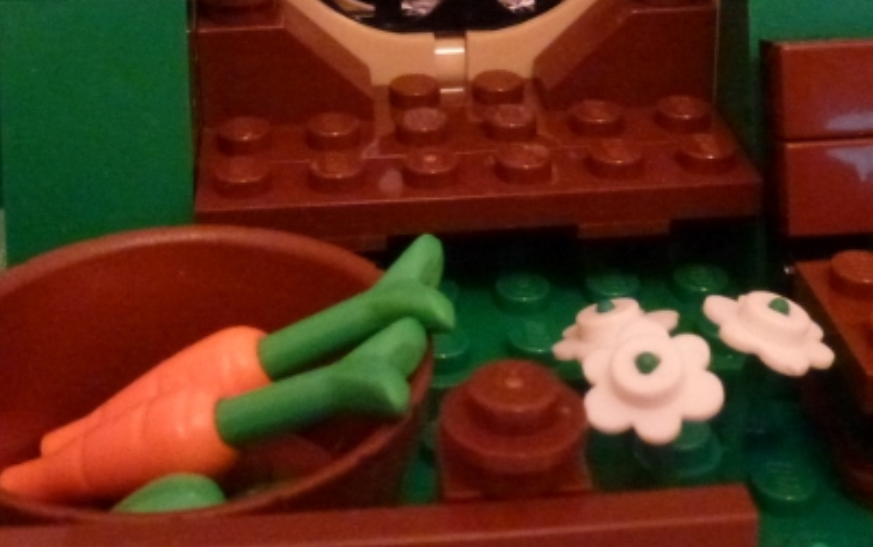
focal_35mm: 59
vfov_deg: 20.7
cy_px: -96
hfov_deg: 34.5
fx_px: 1405
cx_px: 389
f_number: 6.3
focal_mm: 5
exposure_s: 1/1.3
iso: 800
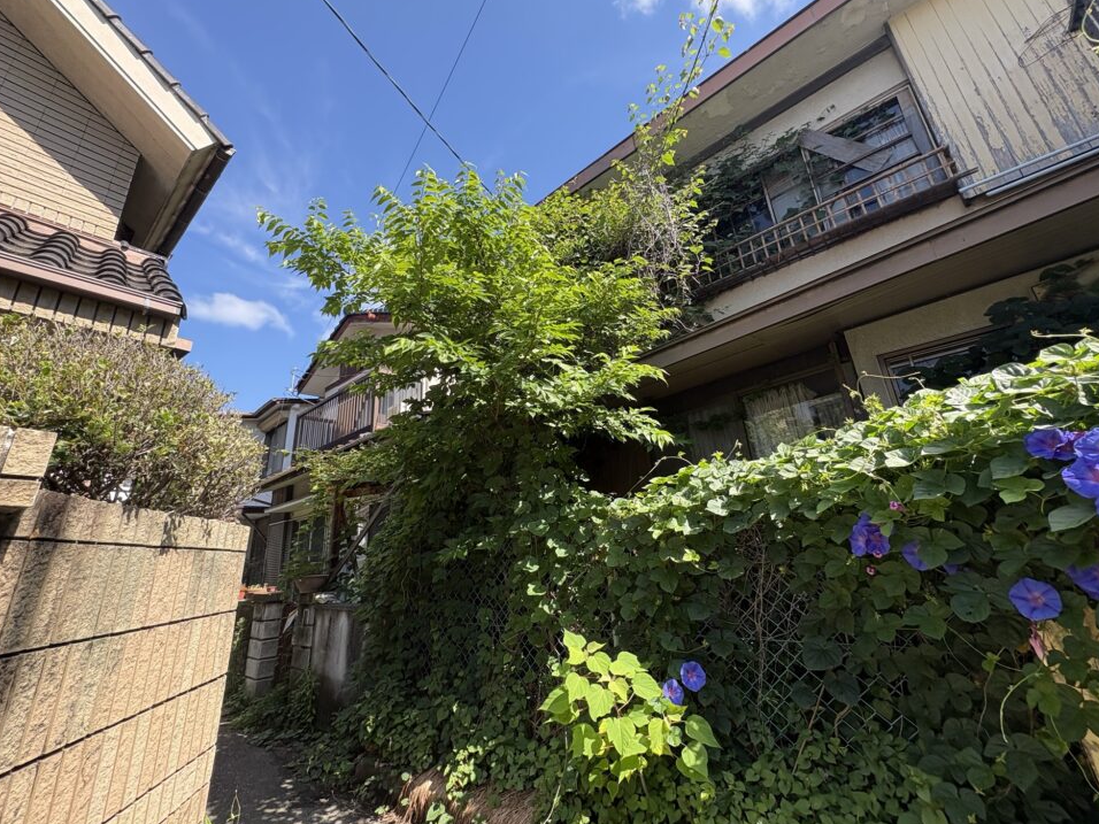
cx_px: 540
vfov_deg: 81.7
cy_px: 388
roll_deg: +3.7
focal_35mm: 15
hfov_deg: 98.2
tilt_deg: +21.6
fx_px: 476
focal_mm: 2.22
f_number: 2.2
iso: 50
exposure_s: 1/403
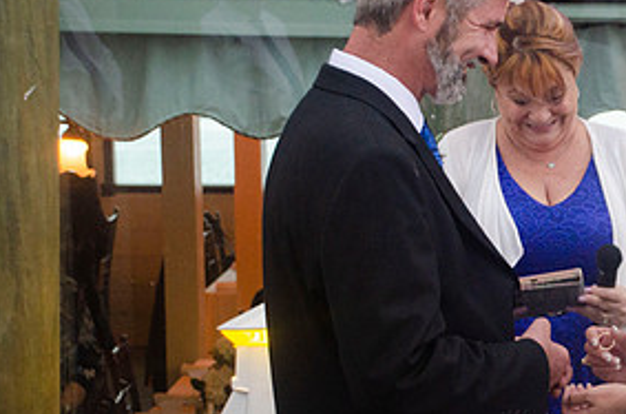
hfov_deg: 16.4
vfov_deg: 11.1
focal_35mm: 123
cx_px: 613
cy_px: 250
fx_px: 2133
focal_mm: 40
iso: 800
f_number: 5
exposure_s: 1/30
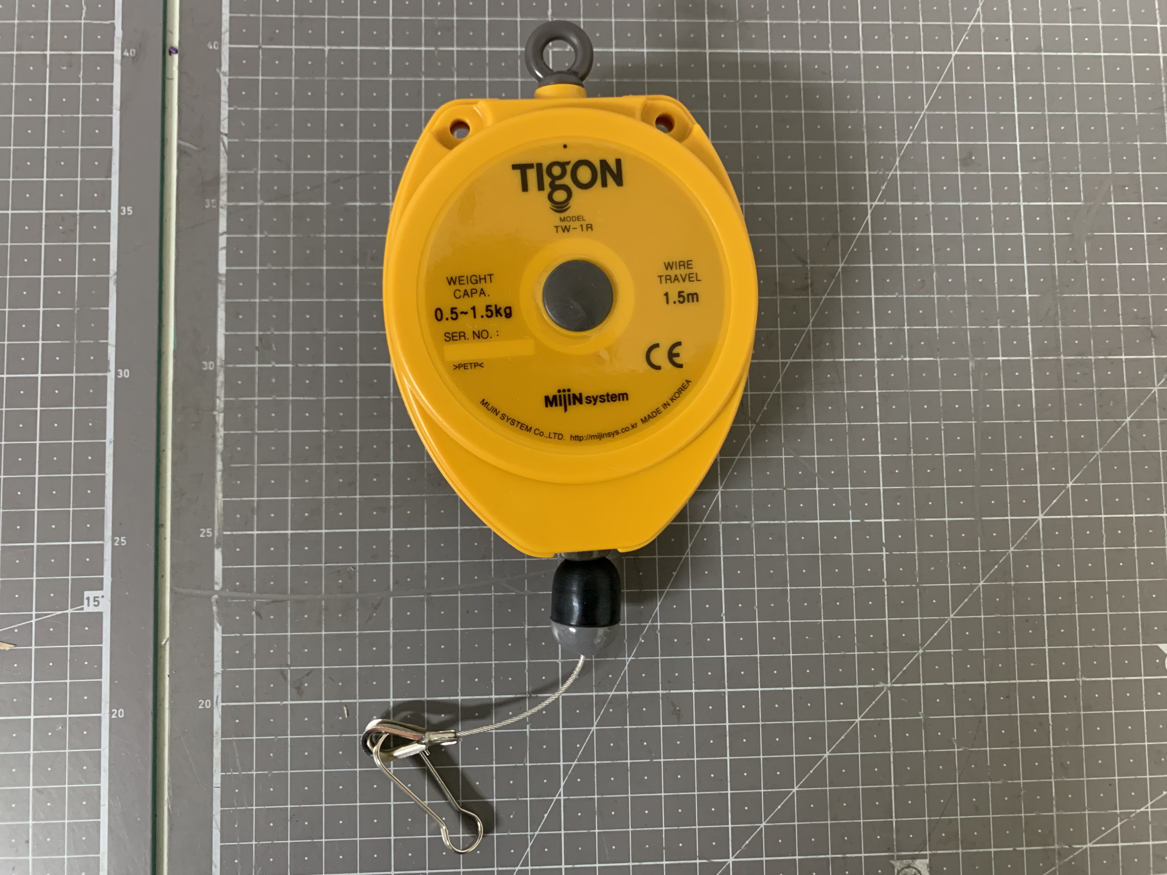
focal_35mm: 26
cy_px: 438
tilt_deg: -85.2
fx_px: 877
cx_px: 584
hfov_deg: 67.3
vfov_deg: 53.1
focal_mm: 4.25
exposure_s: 1/40
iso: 320
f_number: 1.8
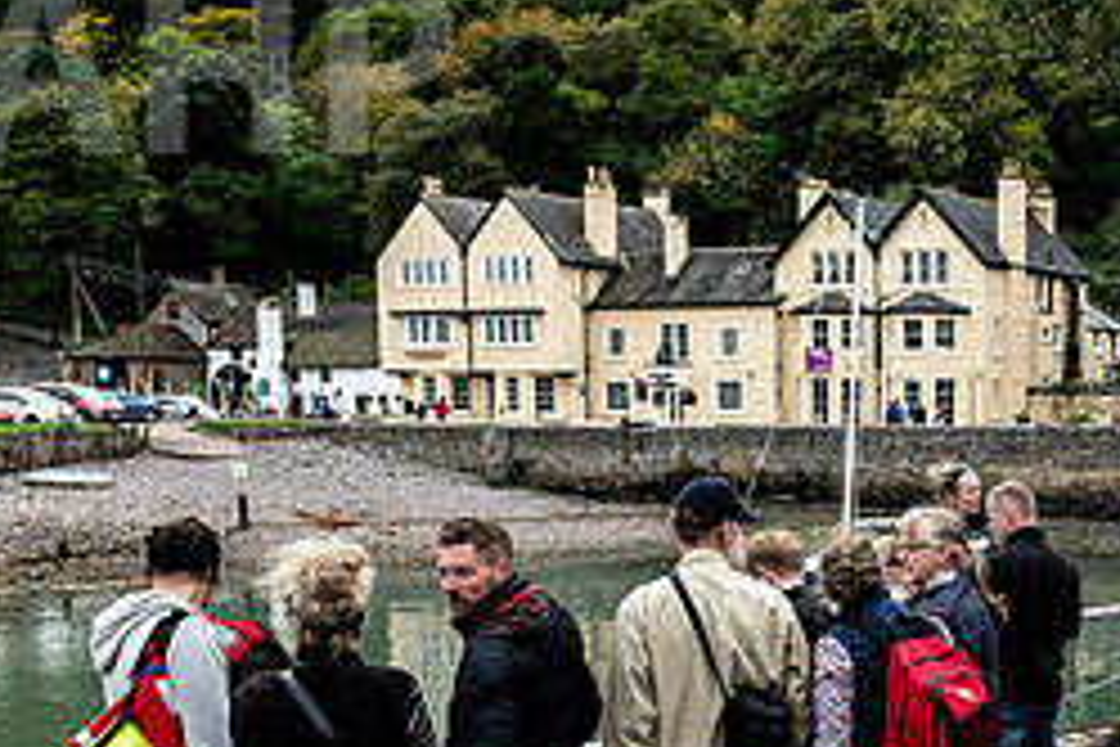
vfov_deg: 23.8
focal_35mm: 56
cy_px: 601
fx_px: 1742
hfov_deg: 33.3
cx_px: 1062
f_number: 5.6
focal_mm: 24
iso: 1600
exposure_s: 1/2000
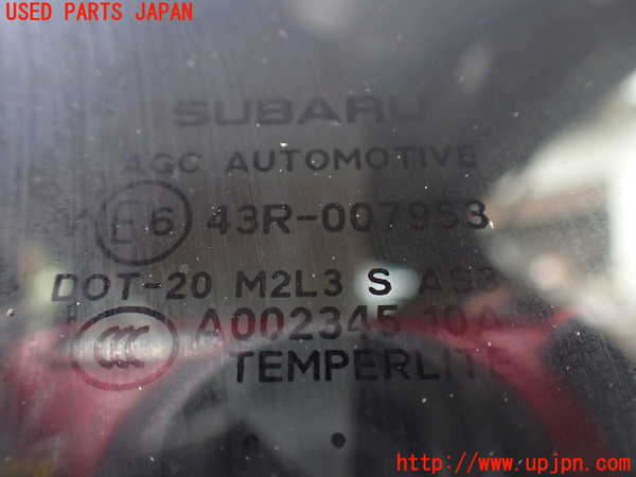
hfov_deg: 60.0
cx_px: 318
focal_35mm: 30
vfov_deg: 46.8
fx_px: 551
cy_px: 238
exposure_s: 1/125
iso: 400
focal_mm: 5.4
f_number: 2.3
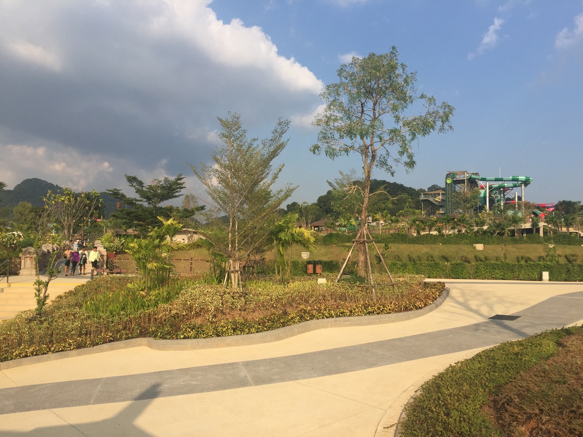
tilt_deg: +4.4
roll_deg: -1.7
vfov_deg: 48.2
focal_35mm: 29
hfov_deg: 61.7
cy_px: 218
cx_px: 292
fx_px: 488
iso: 32
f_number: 2.2
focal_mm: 4.15
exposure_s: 1/2083
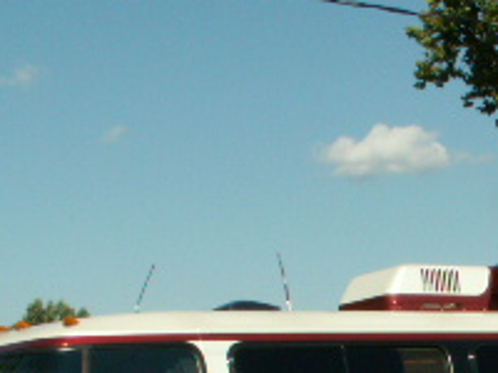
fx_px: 1611
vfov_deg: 12.7
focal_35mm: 112
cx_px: 565
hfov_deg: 16.9
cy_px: 500
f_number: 8
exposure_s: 1/200
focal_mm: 5.86
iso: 50
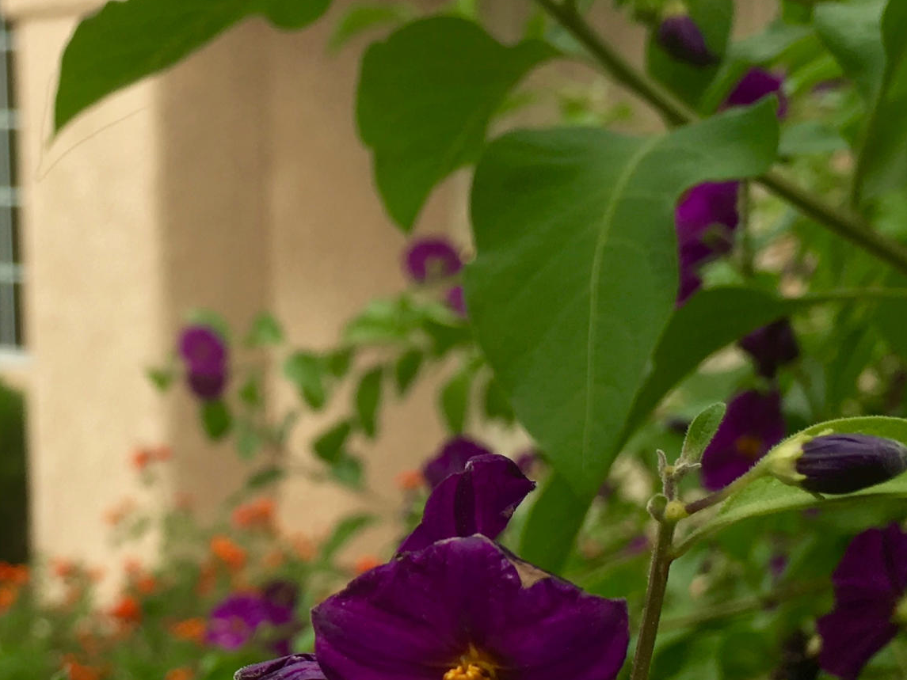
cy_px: 410
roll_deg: +0.5
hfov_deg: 25.1
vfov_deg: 19.4
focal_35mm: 76
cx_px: 147
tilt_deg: -7.2
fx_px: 1992
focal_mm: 4.15
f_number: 2.2
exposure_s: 1/516
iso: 25
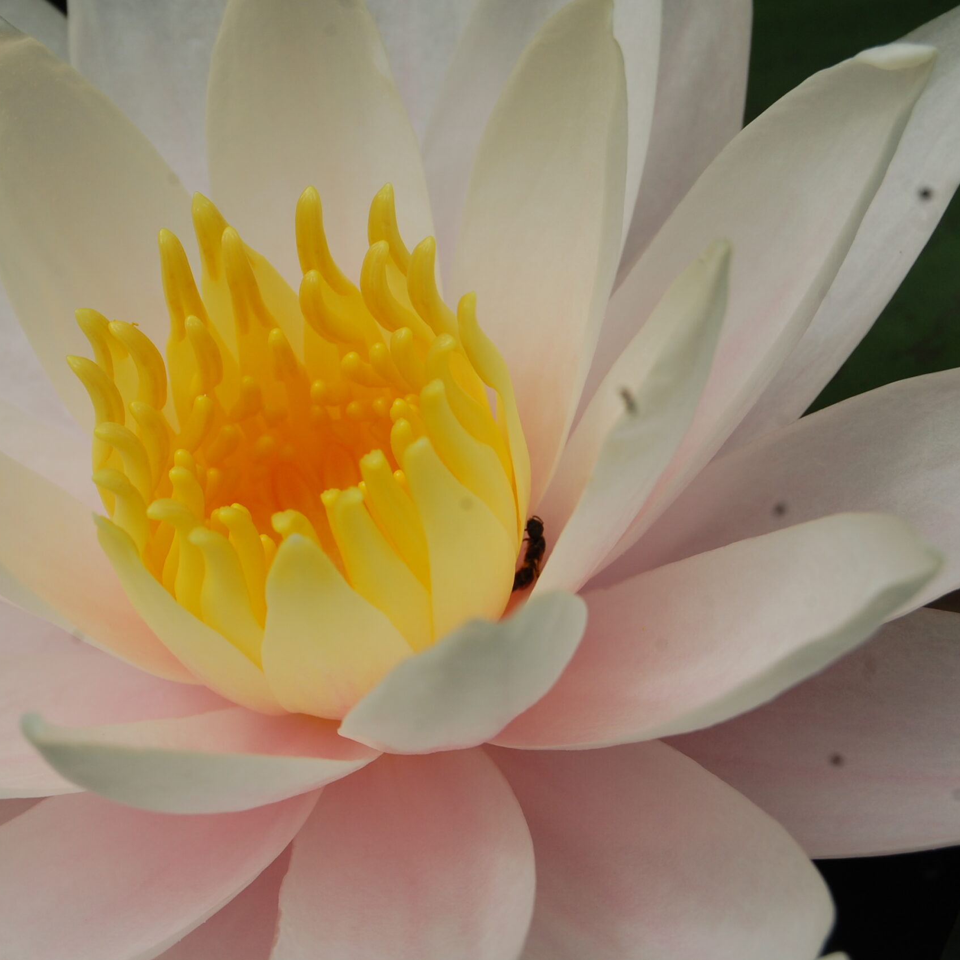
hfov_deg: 16.4
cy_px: 481
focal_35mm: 106
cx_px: 326
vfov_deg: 16.5
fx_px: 3315
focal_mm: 55
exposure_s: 1/400
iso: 200
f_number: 10
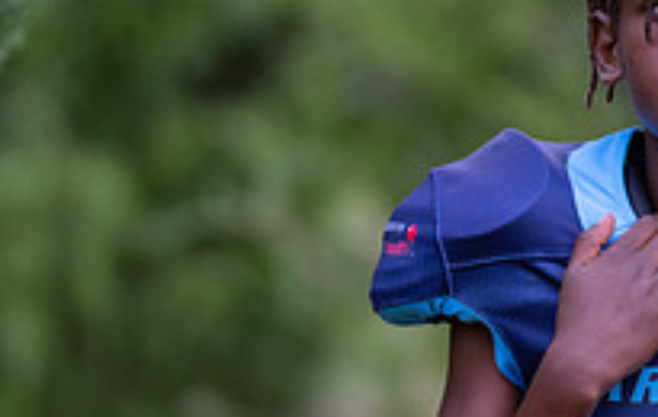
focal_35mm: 439
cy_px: 255
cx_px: 727
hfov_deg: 4.8
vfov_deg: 3.0
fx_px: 7905
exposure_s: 1/320
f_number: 2.8
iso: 500
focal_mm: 138
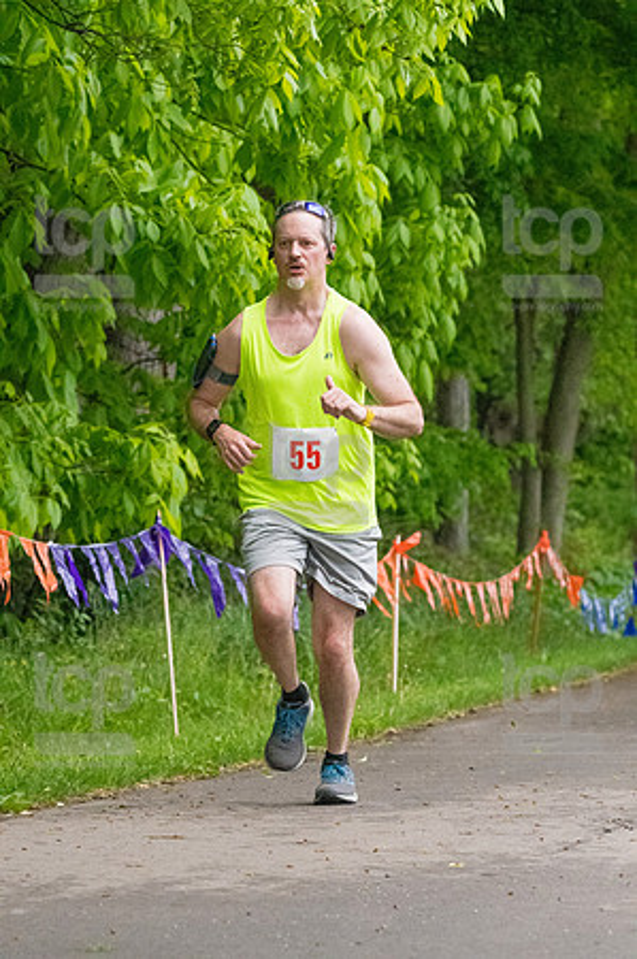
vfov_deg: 11.2
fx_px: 4868
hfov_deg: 7.5
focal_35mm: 183
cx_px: 318
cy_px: 480
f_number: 5.6
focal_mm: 122
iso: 6400
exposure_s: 1/1250
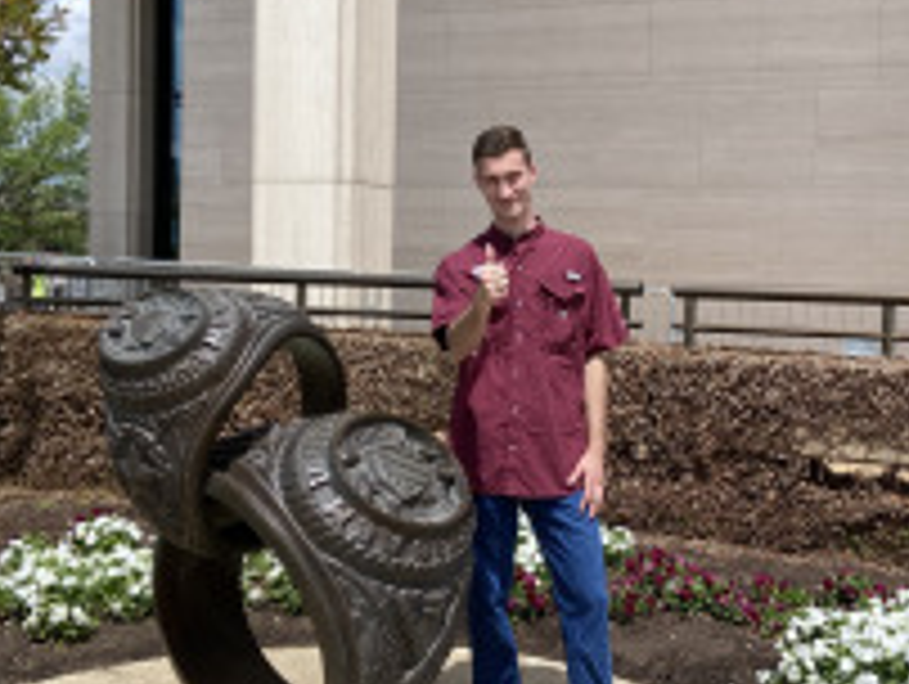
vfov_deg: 30.9
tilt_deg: -2.2
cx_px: 526
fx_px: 1236
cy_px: 333
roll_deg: -2.0
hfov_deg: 40.3
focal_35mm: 47
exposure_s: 1/3497
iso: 32
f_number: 1.8
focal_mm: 4.25
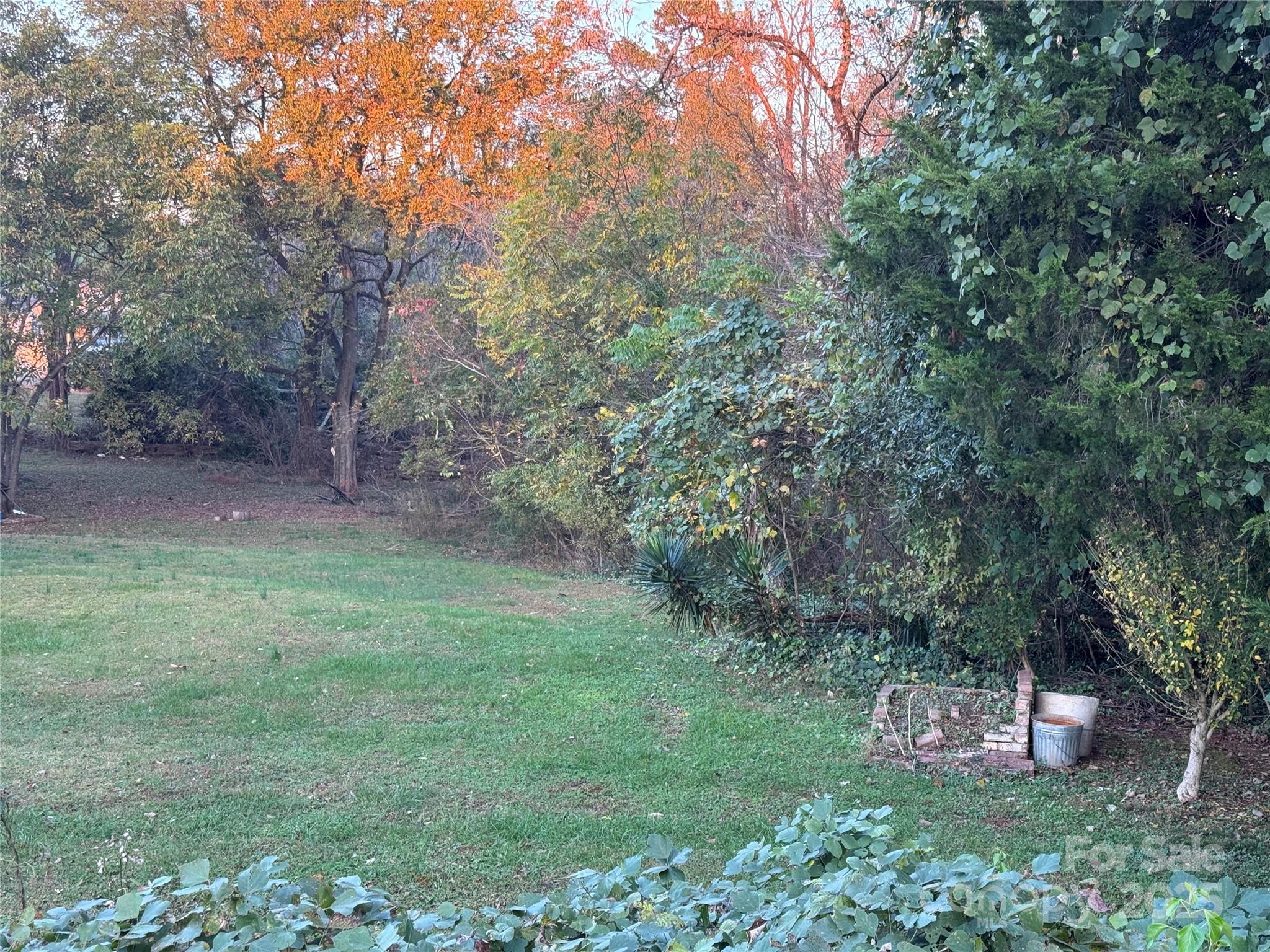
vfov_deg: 30.3
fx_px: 1761
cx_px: 635
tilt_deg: -6.3
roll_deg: +0.7
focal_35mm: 48
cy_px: 476
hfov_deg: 39.7
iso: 100
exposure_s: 1/74
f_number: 1.78
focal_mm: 6.76
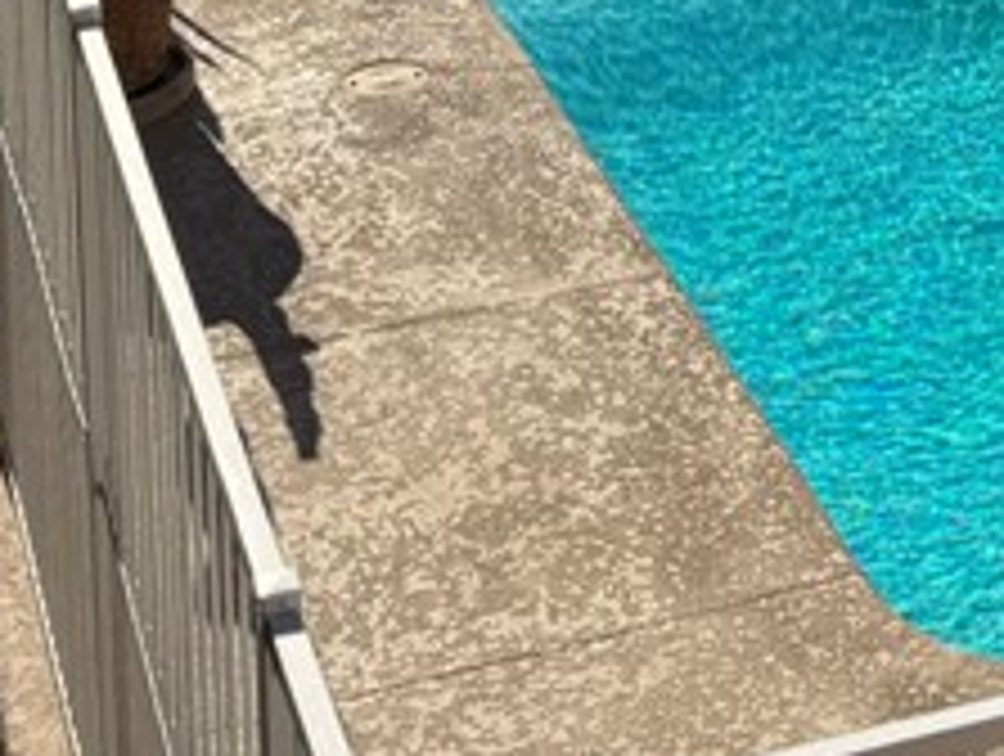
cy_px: -922
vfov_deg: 11.6
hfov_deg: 17.5
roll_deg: +1.4
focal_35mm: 110
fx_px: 3196
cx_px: 945
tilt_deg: -6.8
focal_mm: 6.76
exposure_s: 1/5348
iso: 80
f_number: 1.78
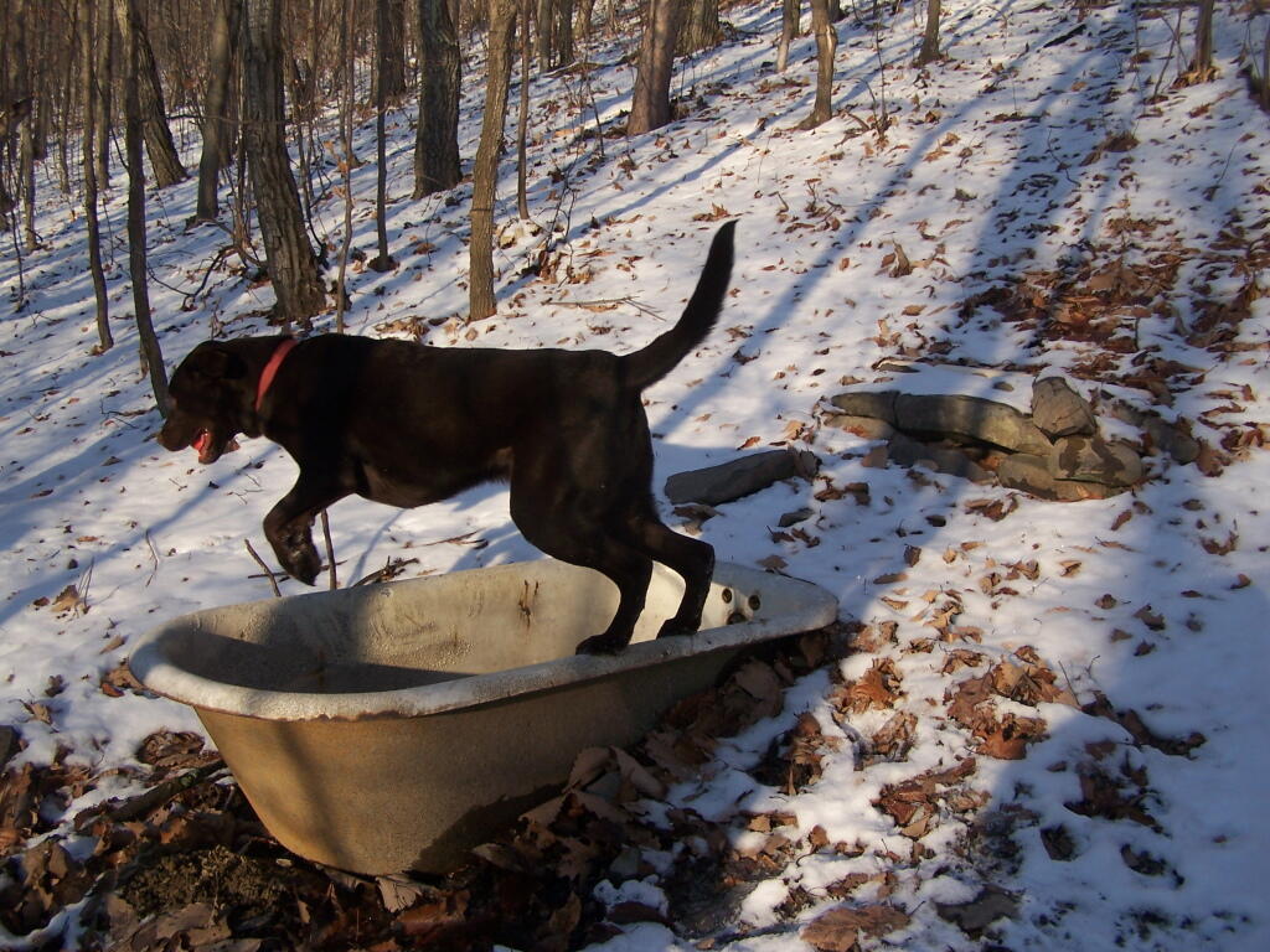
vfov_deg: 37.7
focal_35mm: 38
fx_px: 1394
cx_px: 635
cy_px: 476
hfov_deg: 49.0
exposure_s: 1/640
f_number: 2.8
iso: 80
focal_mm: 6.3
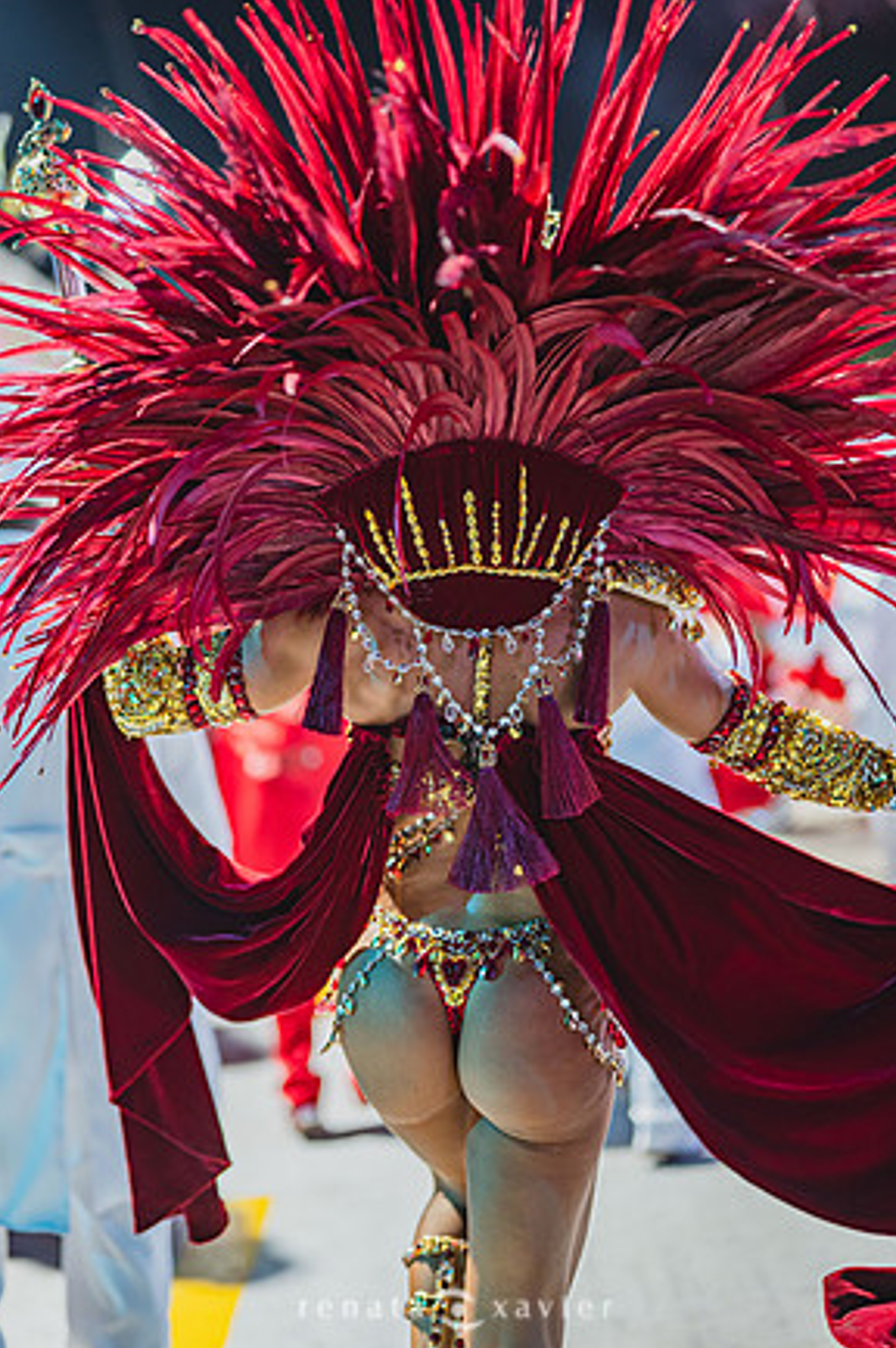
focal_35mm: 52
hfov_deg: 26.0
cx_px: 451
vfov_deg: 38.2
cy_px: 663
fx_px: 1944
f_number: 1.2
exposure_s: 1/400
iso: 800
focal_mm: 50
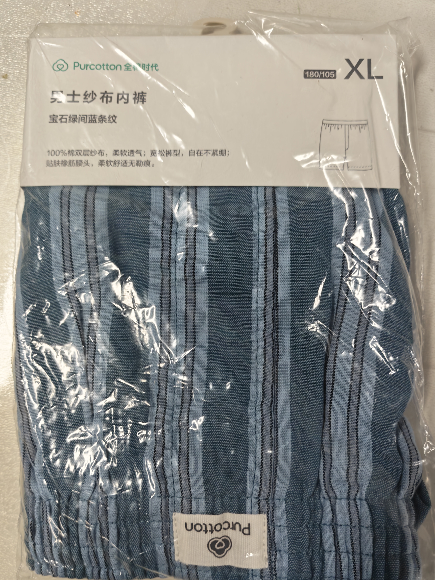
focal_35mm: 28
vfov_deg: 63.3
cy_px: 320
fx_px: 469
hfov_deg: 49.7
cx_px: 217
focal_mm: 5.52
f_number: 1.9
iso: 125
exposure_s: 1/50
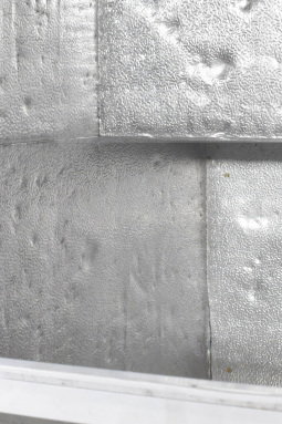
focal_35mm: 86
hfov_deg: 15.9
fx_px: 1011
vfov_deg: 23.1
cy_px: 55
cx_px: 178
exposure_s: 1/400
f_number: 10
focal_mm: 24
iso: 6400
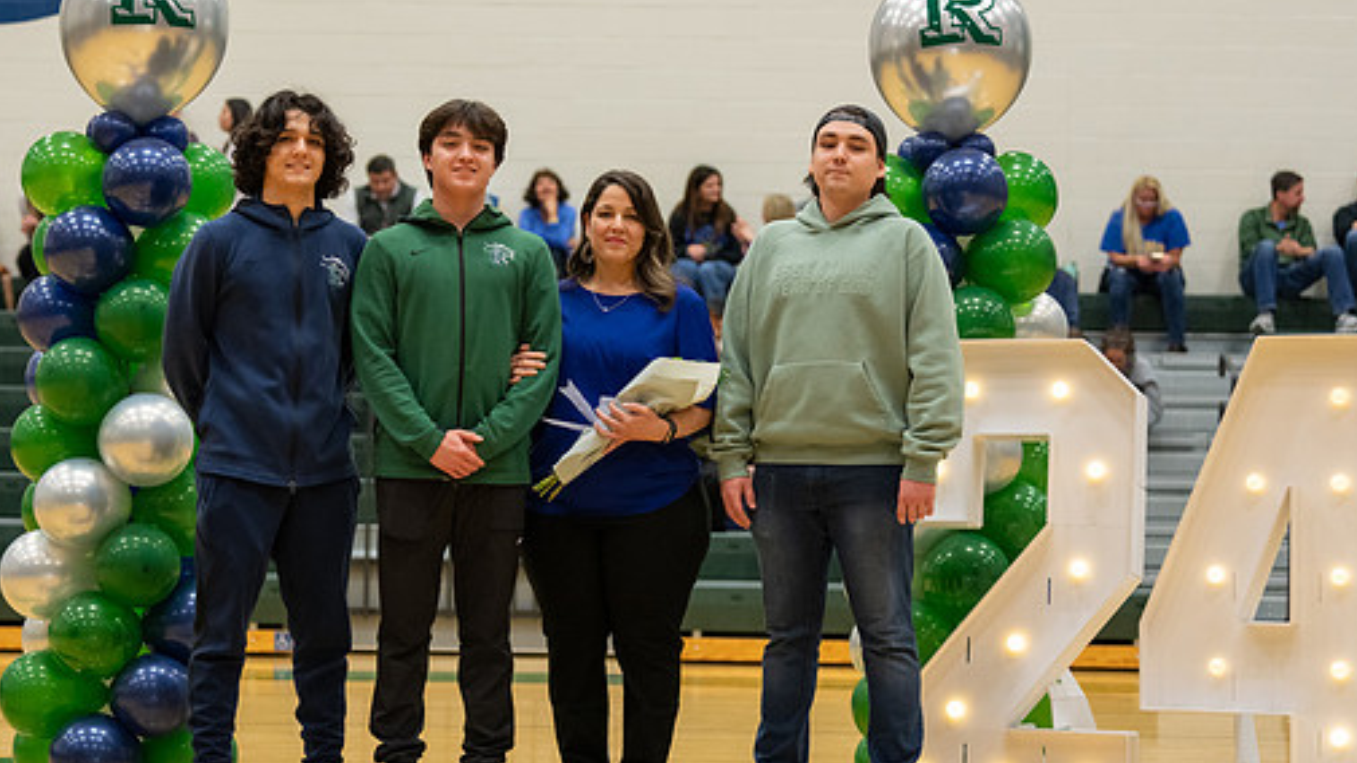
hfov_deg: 23.1
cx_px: 533
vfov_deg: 13.2
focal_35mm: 92
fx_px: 3310
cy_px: 393
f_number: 2.8
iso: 3200
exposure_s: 1/320
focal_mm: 70
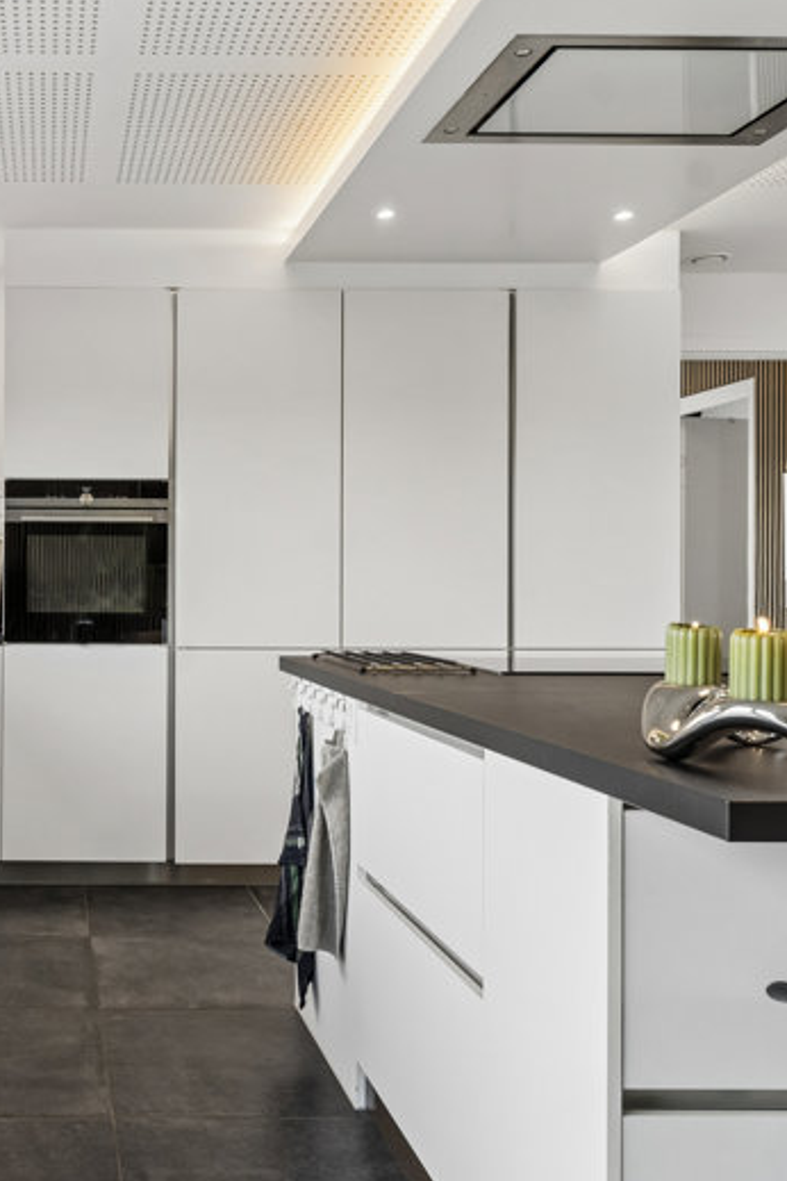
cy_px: 590
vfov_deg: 51.9
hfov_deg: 33.6
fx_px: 1213
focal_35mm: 37
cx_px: 43
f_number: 8
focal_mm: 16
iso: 200
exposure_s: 1/15
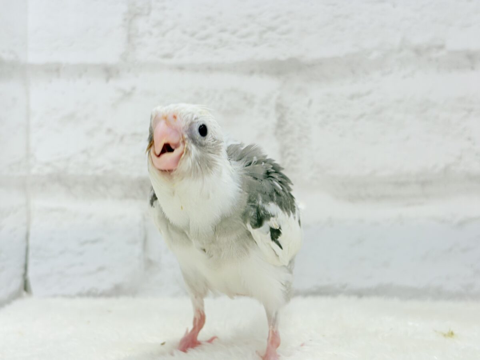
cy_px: 180
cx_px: 240
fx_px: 721
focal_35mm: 52
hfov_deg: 36.8
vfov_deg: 28.0
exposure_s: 1/100
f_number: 1.6
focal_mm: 5.96
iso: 50
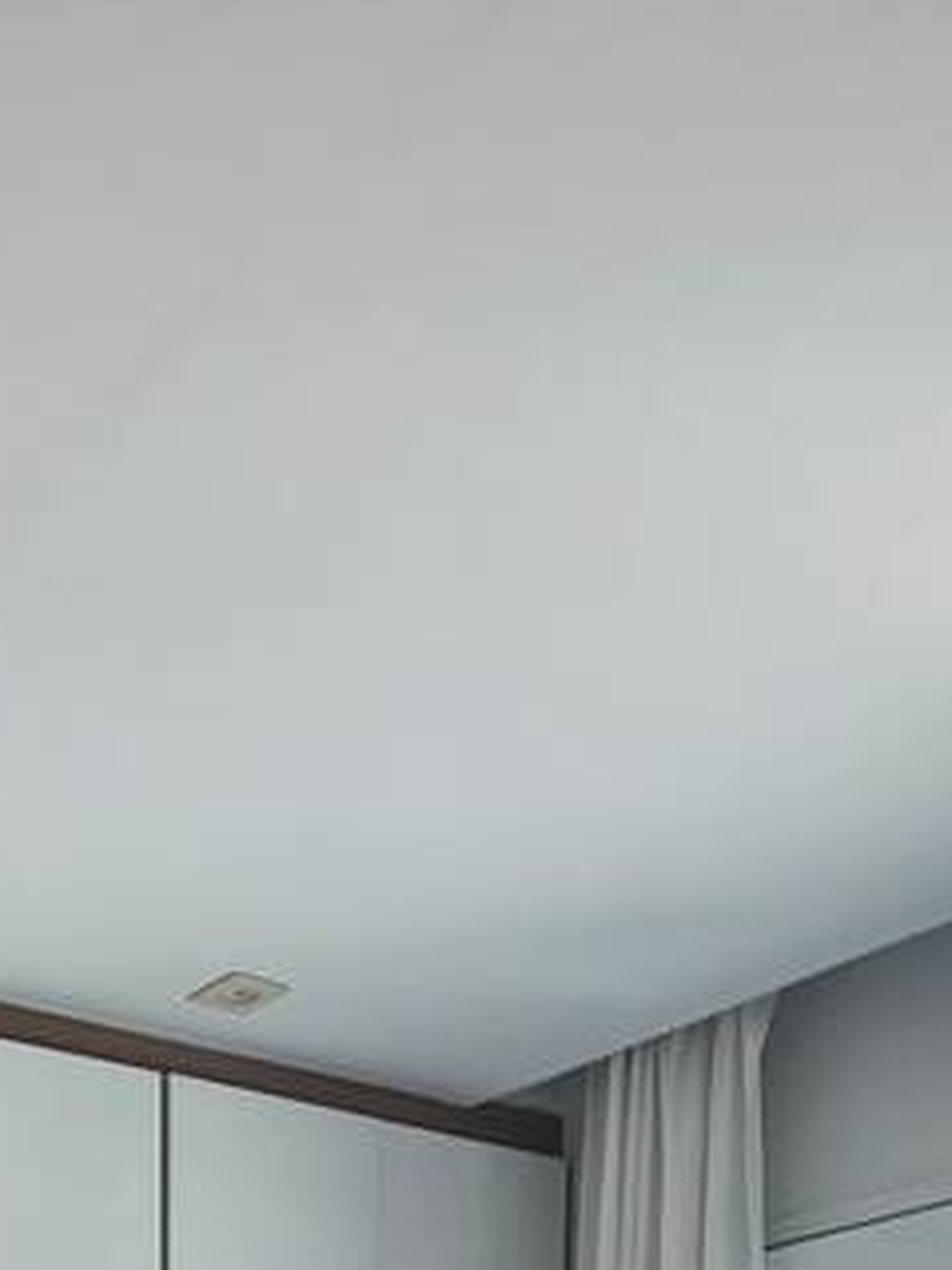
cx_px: -36
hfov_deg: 30.2
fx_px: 1615
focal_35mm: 44
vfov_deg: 27.8
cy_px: 1931
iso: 160
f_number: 2.2
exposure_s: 1/77.4
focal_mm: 2.2
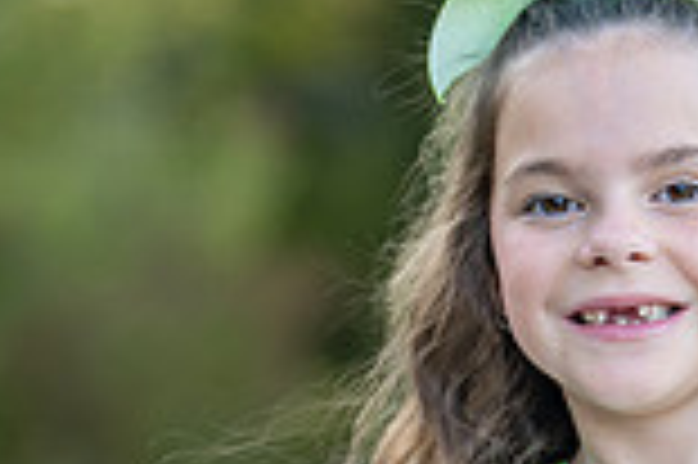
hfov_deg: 10.0
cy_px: 513
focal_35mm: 204
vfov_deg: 6.7
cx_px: 621
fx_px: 3951
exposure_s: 1/800
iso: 100
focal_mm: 50
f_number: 1.2
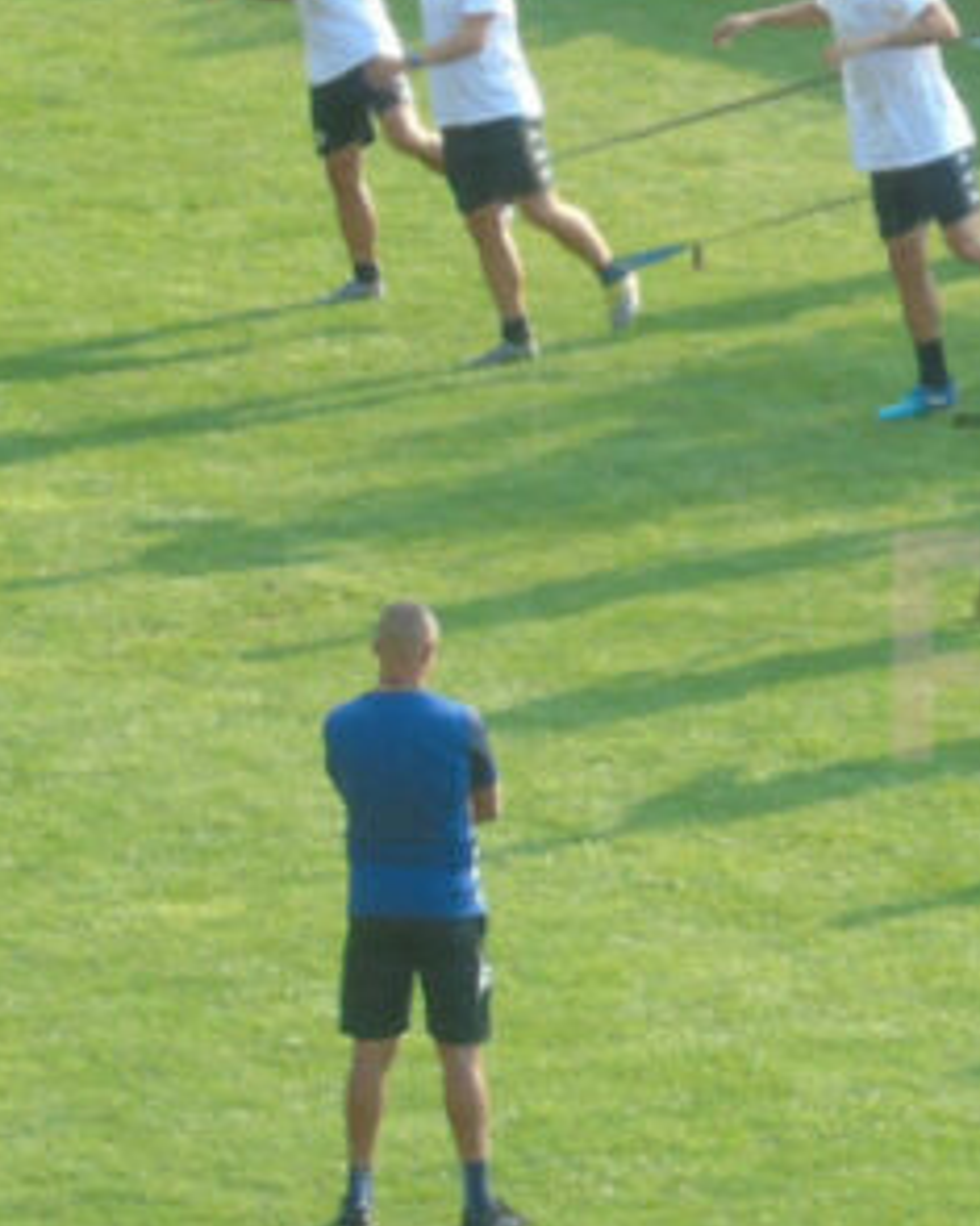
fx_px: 26117
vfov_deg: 2.7
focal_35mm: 720
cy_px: 404
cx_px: 1614
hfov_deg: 2.1
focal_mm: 38
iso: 80
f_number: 8
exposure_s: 1/30
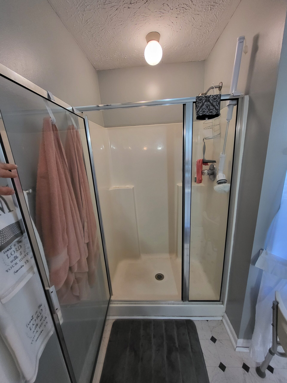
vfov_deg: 106.2
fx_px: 144
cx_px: 144
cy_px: 192
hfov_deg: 89.9
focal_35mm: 13
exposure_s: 1/60
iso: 320
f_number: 2.2
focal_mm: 1.74
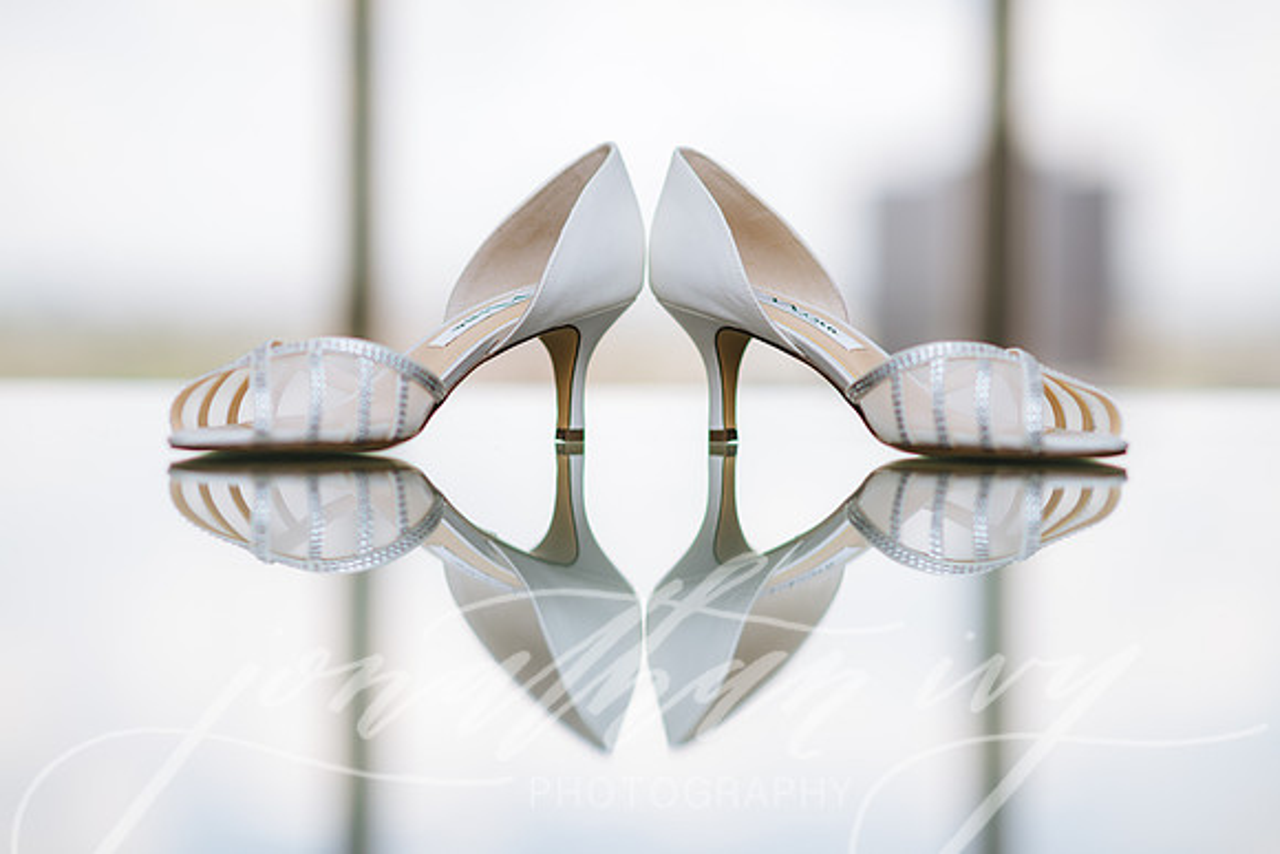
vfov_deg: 16.1
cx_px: 640
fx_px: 3023
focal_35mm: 85
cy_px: 427
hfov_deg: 23.9
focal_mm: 85
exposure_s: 1/250
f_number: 2
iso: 31
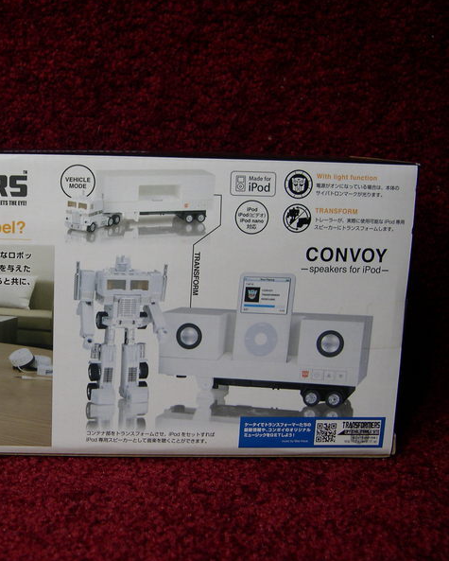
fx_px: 830
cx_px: 72
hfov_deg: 29.4
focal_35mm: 50
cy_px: 280
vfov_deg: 37.3
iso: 100
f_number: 2.8
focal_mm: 8
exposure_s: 1/9.7
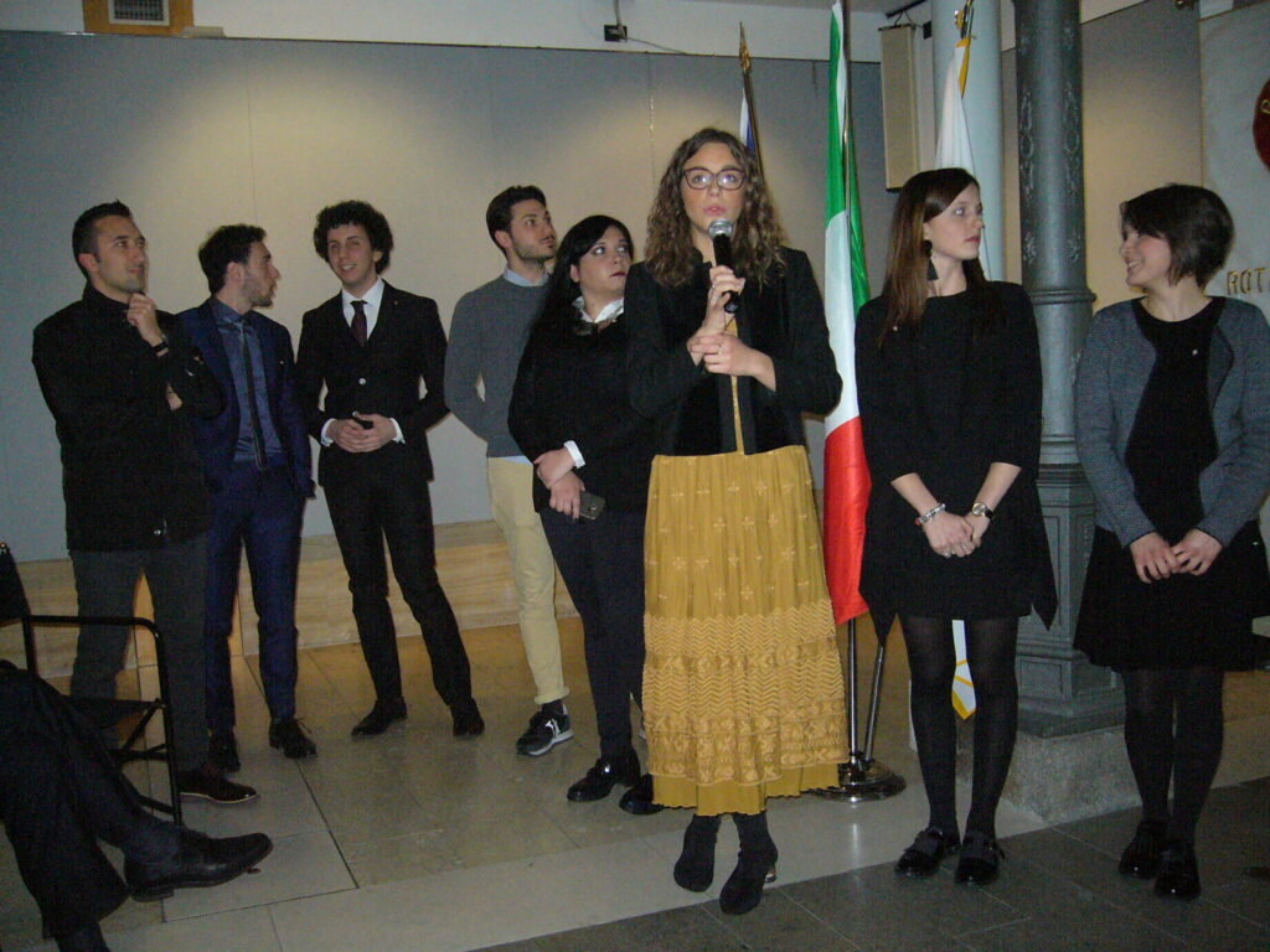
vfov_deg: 40.7
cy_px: 476
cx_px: 635
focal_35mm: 35
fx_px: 1284
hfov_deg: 52.6
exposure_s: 1/60
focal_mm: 5.8
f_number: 2.8
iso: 400
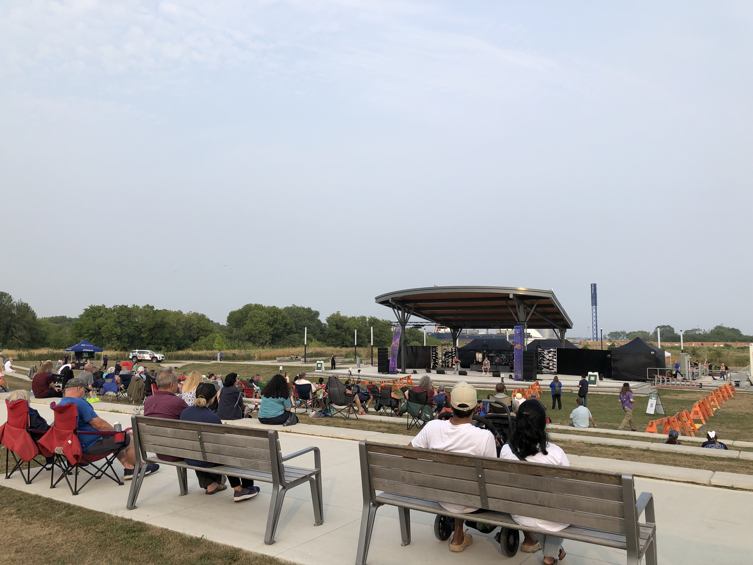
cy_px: 282
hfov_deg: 63.4
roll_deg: -0.3
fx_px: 609
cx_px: 376
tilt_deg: +5.5
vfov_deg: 49.7
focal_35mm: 28
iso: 20
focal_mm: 4
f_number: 1.8
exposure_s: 1/1230
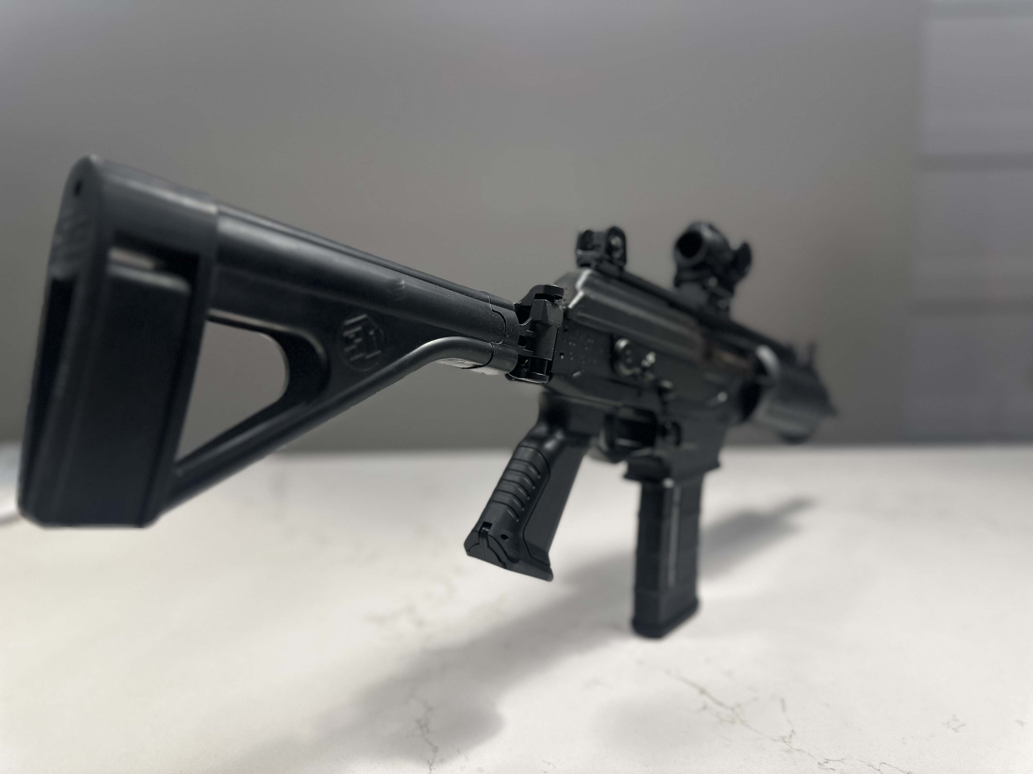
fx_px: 716
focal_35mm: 24
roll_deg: +1.4
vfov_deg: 56.8
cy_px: 387
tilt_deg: -8.9
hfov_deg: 71.6
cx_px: 516
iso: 200
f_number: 1.78
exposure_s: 1/120
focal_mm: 6.86
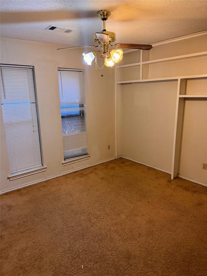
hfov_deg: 56.8
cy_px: 138
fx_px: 191
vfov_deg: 71.6
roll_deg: +1.1
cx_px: 104
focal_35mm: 24
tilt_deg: -12.3
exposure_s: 1/60
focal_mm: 6.76
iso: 200
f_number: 1.78
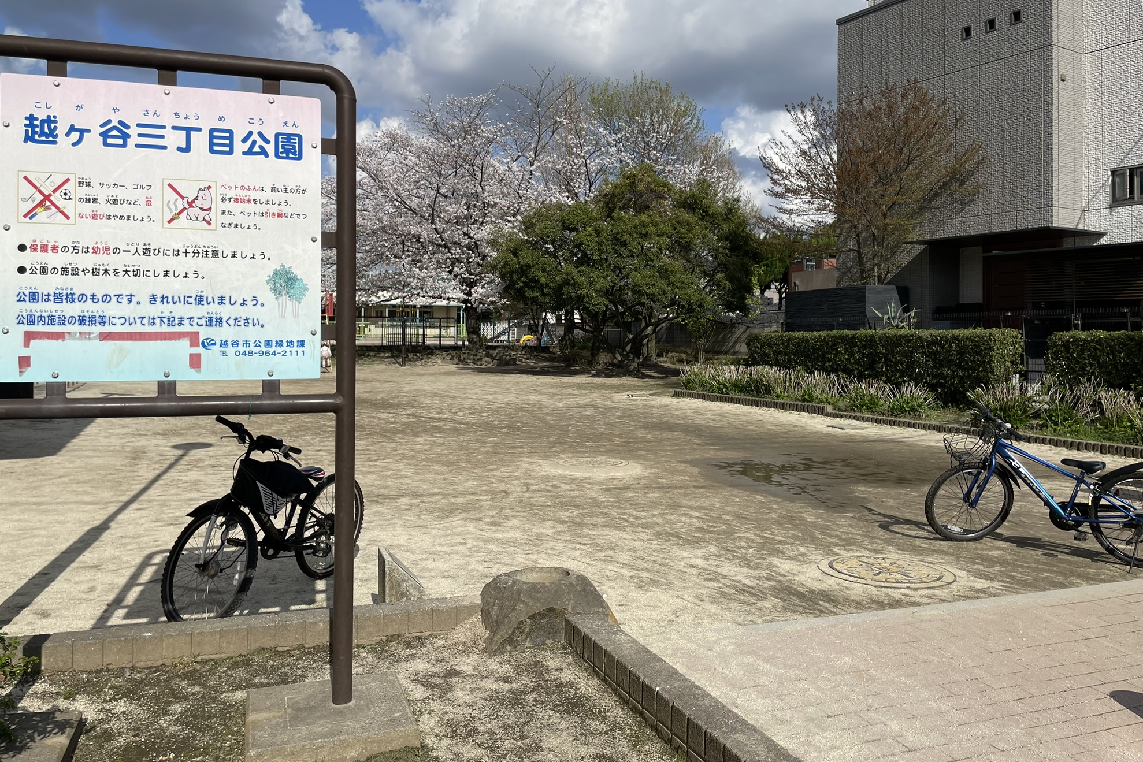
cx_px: 569
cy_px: 337
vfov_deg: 46.3
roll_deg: -0.4
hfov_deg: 65.5
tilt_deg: +0.6
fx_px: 889
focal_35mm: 28
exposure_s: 1/6135
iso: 32
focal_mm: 4.2
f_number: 1.6
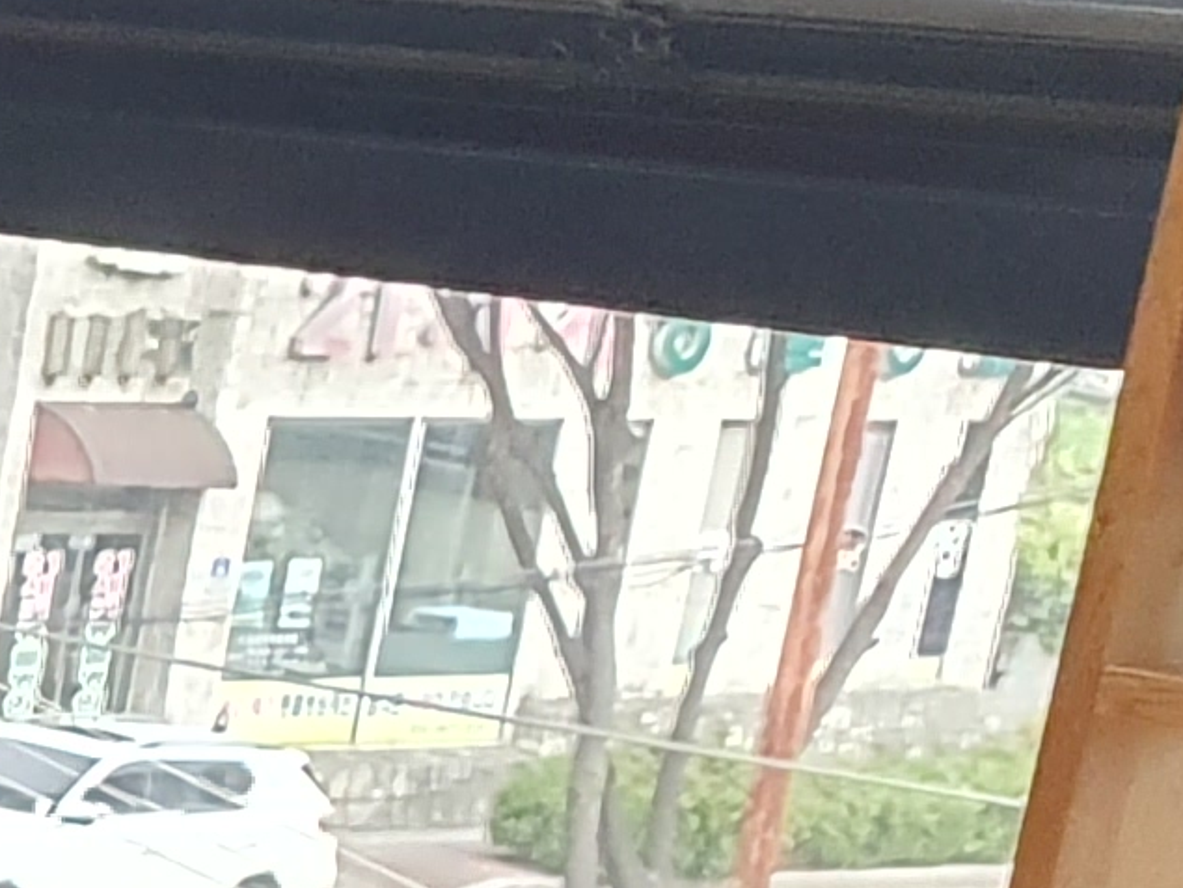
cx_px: -1906
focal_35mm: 165
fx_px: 5642
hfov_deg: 10.0
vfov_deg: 8.7
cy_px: 1577
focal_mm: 4.32
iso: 320
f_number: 2.4
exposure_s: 1/120
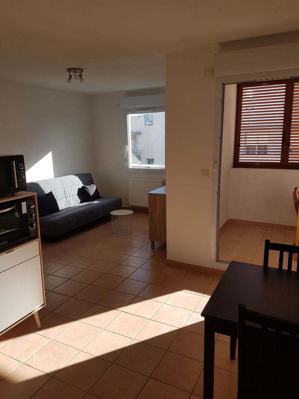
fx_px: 299
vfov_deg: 67.3
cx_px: 150
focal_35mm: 26
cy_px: 200
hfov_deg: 53.1
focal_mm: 4.2
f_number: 1.7
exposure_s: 1/780
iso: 40
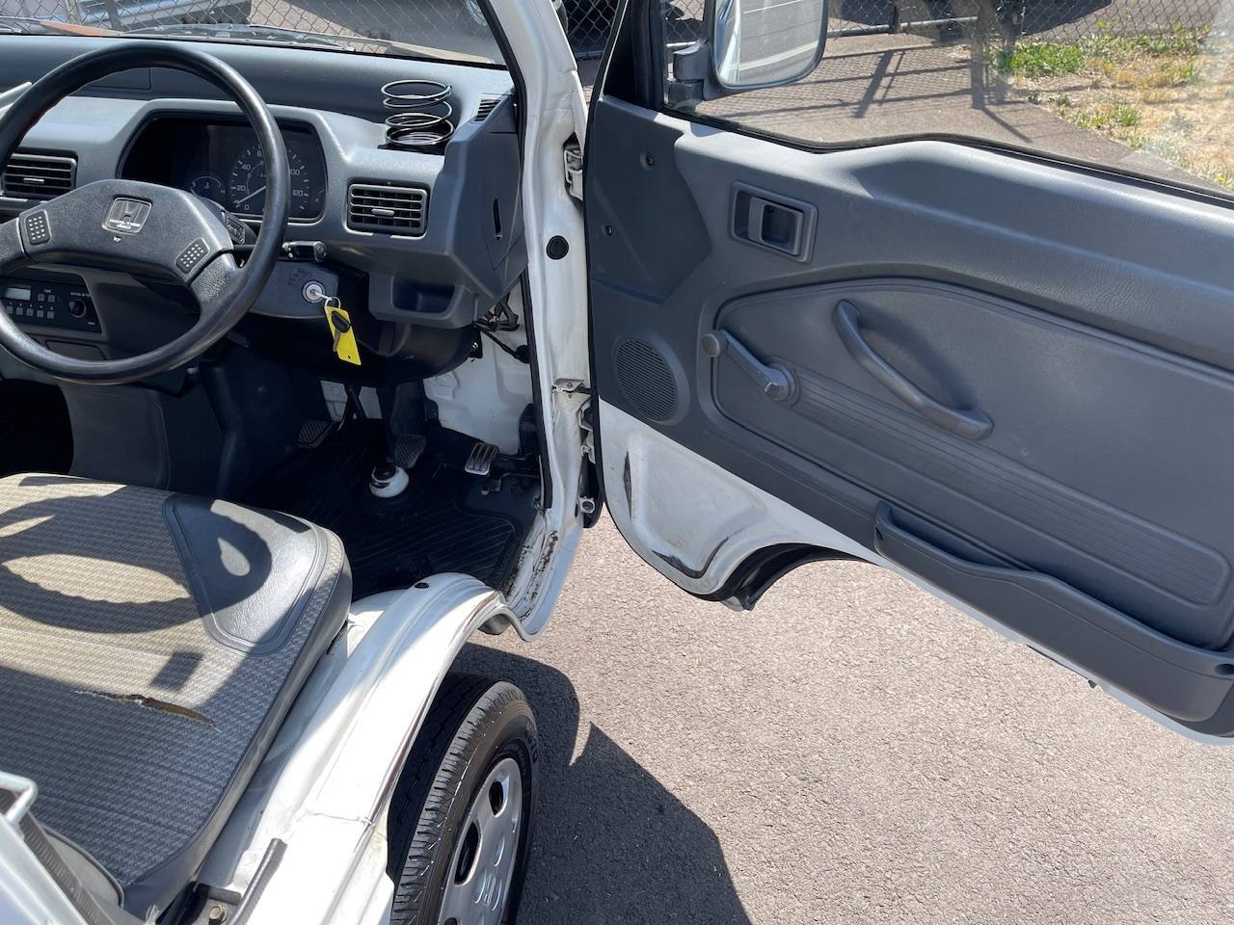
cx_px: 617
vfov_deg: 54.9
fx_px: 891
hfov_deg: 69.4
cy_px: 462
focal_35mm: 25
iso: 32
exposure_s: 1/731
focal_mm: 5.1
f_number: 1.6
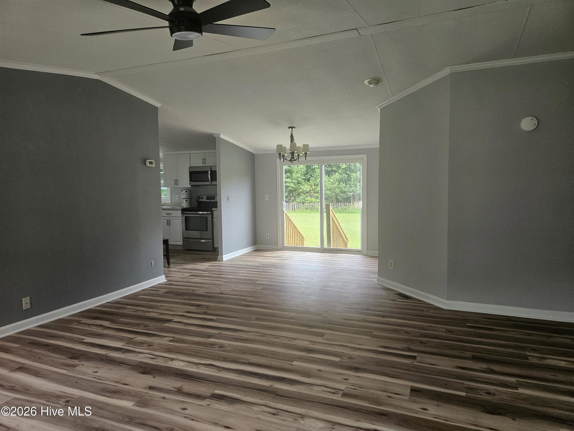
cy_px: 216
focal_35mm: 23
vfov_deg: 58.9
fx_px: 381
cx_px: 287
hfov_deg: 73.9
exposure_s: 1/180
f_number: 1.8
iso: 200
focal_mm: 5.4
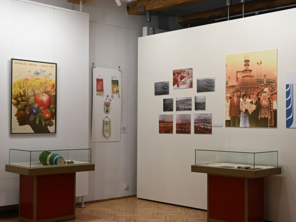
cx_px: 157
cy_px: 113
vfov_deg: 28.0
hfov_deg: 36.8
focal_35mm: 52
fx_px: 445
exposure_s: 1/13
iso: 800
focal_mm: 46
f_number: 9
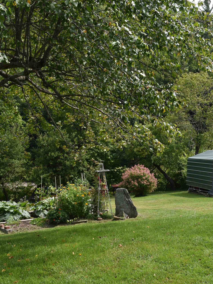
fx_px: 490
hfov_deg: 24.0
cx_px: 180
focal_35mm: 60
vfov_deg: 32.3
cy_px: 145
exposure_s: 1/500
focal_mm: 27
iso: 360
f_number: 8
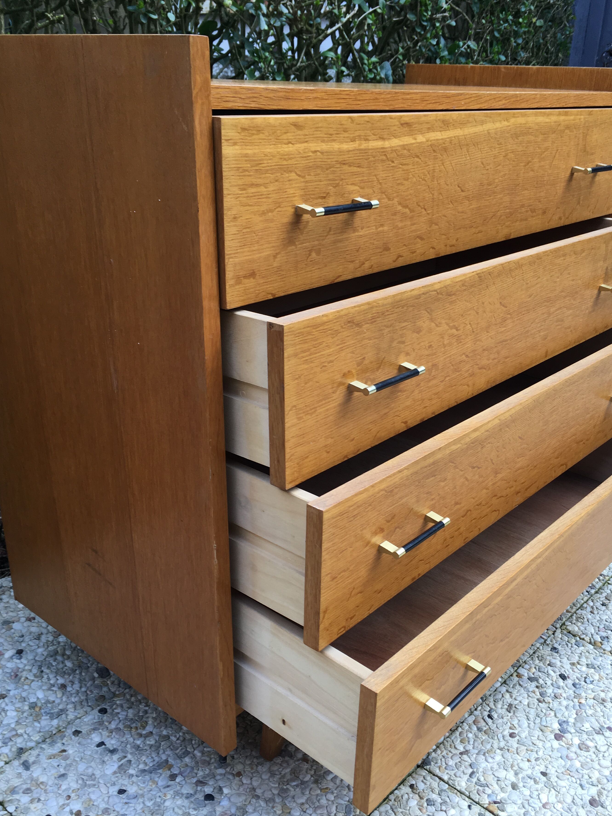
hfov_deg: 42.9
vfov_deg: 55.3
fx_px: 778
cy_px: 445
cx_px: 333
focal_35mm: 33
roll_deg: -1.6
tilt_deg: -23.8
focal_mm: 4.15
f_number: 2.2
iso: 25
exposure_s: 1/100
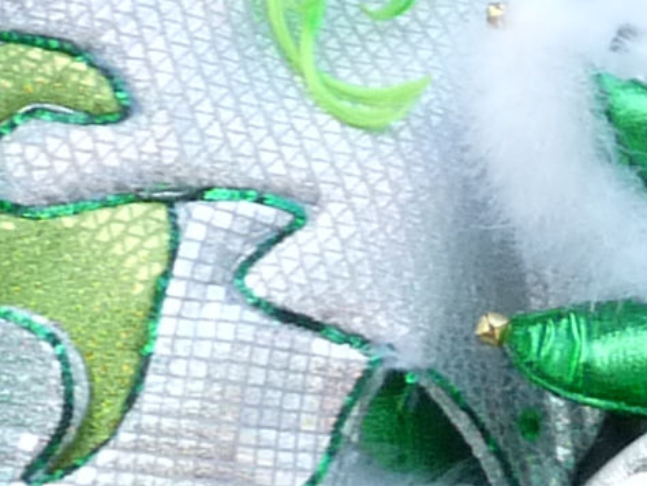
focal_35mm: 216
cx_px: 1594
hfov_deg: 8.3
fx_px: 4039
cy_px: 208
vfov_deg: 6.9
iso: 200
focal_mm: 4.8
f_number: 2.8
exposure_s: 1/200
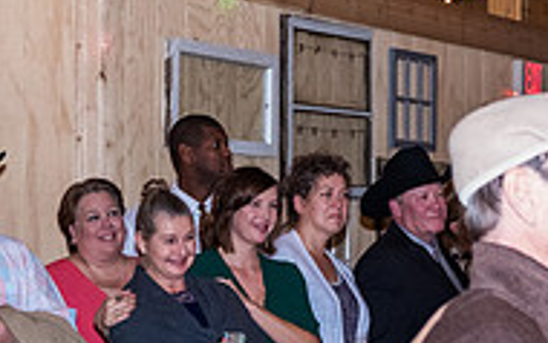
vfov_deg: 9.4
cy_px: 174
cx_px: 329
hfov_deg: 14.9
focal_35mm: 140
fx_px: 2092
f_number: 3.6
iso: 1600
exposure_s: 1/200
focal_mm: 30.2
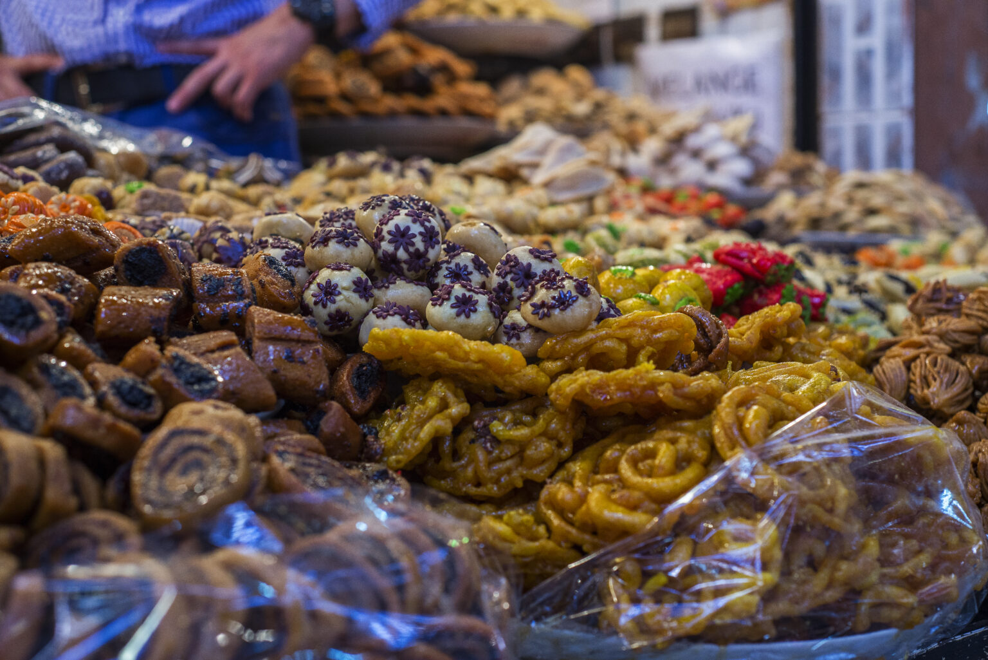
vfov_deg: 27.0
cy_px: 330
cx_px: 494
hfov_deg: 39.6
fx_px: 1373
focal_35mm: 50
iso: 800
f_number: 4.5
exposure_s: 1/125
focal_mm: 50
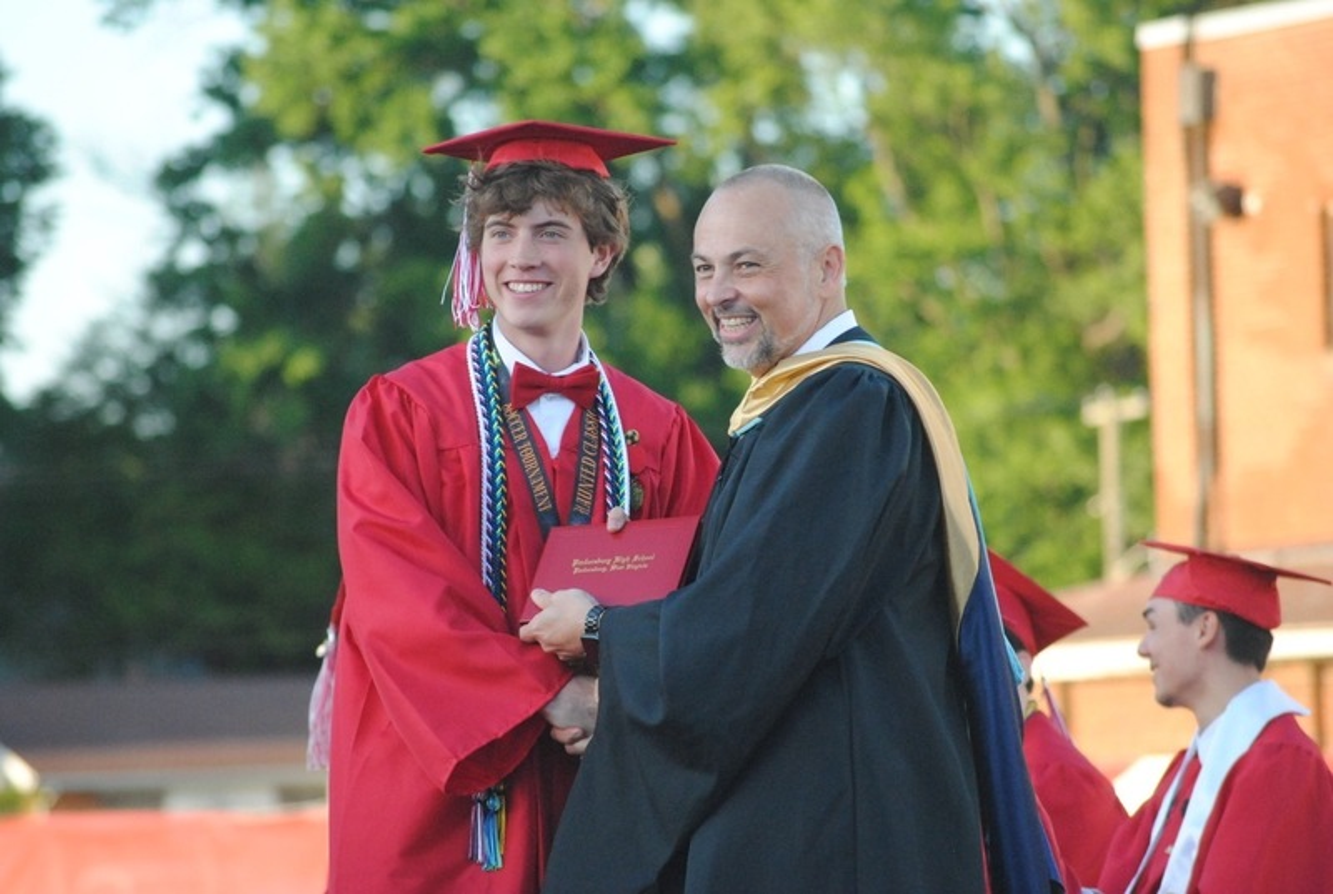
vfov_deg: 4.6
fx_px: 11131
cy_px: 447
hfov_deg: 6.9
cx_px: 666
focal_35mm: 300
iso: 1000
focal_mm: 200
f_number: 5.6
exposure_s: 1/500
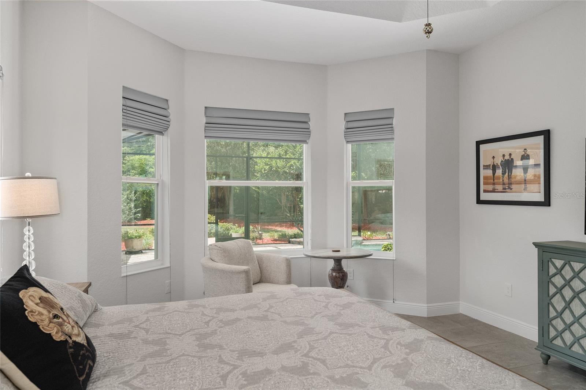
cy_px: 195
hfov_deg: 73.8
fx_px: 391
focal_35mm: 24
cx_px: 293
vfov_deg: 53.1
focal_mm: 24
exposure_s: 1/30
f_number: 8
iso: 400
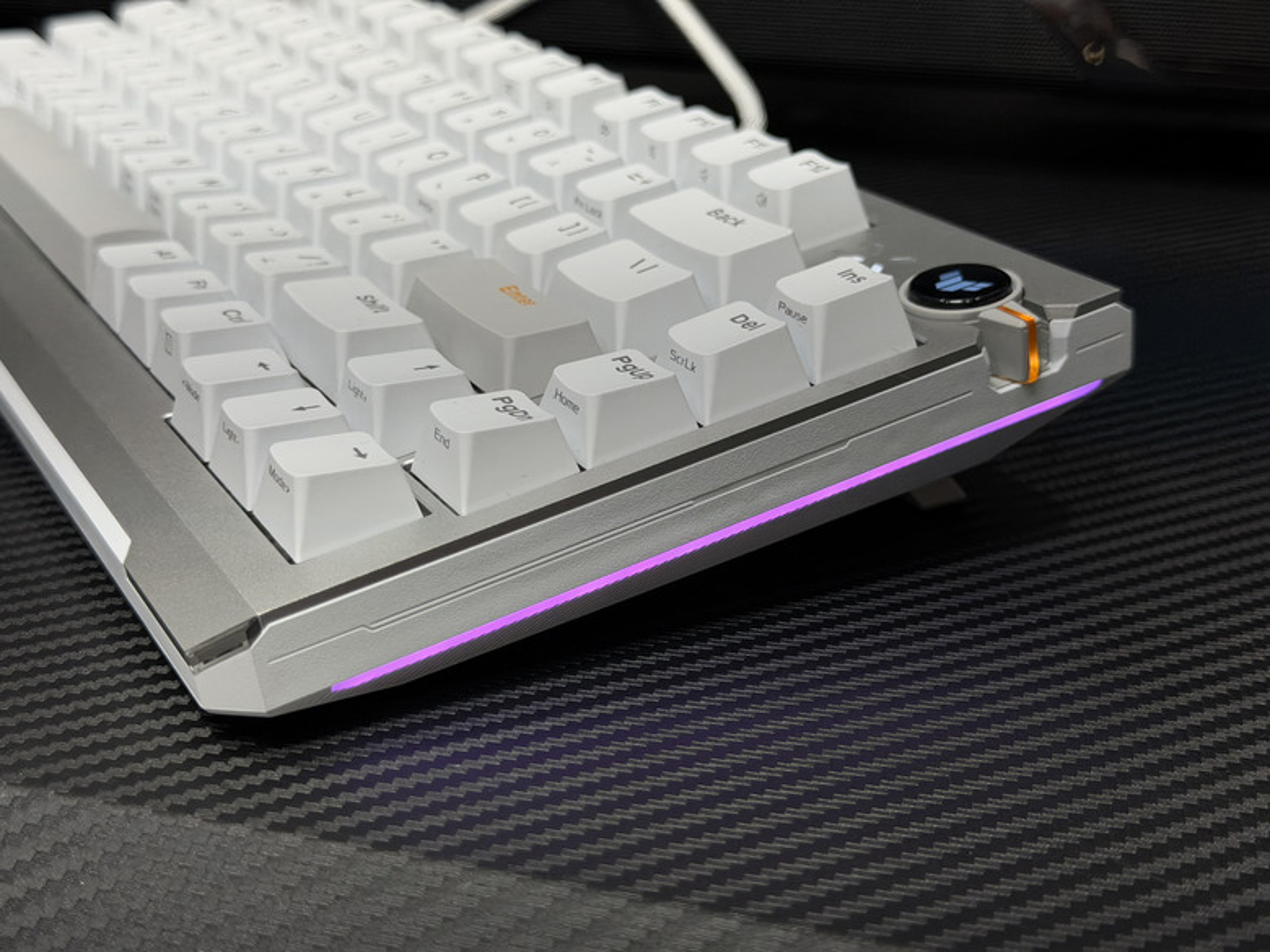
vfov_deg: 30.3
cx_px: 635
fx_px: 1761
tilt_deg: -23.6
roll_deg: -0.4
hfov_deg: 39.7
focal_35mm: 48
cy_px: 476
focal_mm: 6.76
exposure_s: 1/60
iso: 50
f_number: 1.78
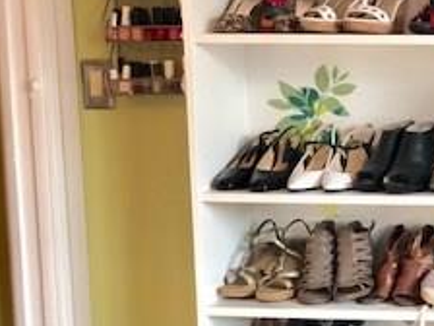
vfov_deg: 18.4
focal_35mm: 80
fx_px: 1003
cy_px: 177
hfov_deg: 21.3
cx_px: 616
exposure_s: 1/15
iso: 50
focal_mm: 3.99
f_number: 1.8
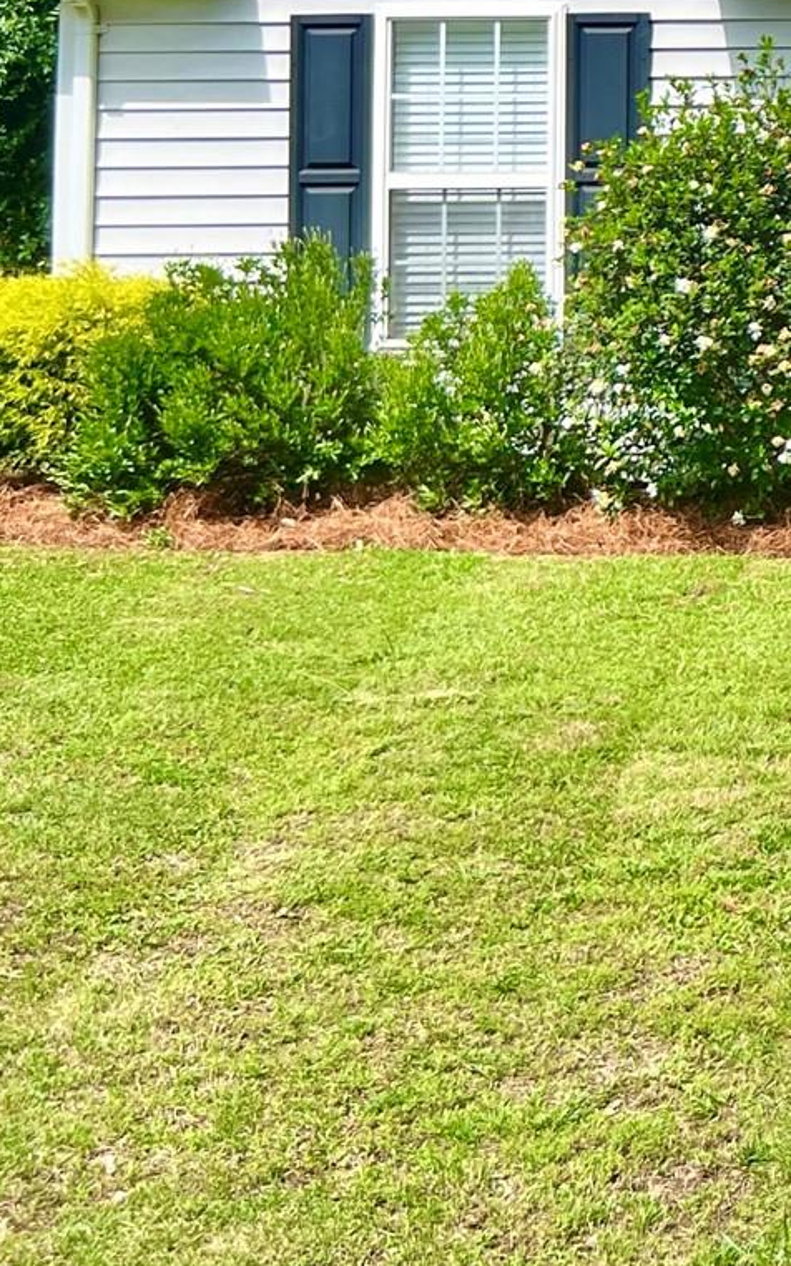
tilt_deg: +2.8
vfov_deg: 26.4
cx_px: 1535
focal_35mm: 74
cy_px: 4
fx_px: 2553
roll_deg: +0.5
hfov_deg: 14.8
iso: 50
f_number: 1.5
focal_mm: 5.7
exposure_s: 1/2762
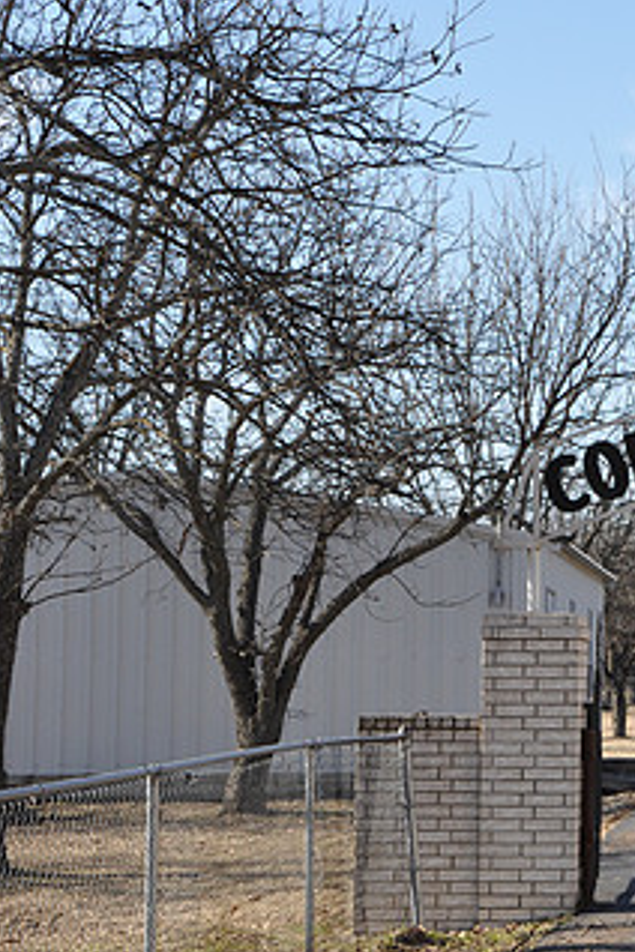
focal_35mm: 123
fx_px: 3252
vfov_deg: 16.7
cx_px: 860
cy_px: 498
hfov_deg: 10.9
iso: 200
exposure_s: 1/125
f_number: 10
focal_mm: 45
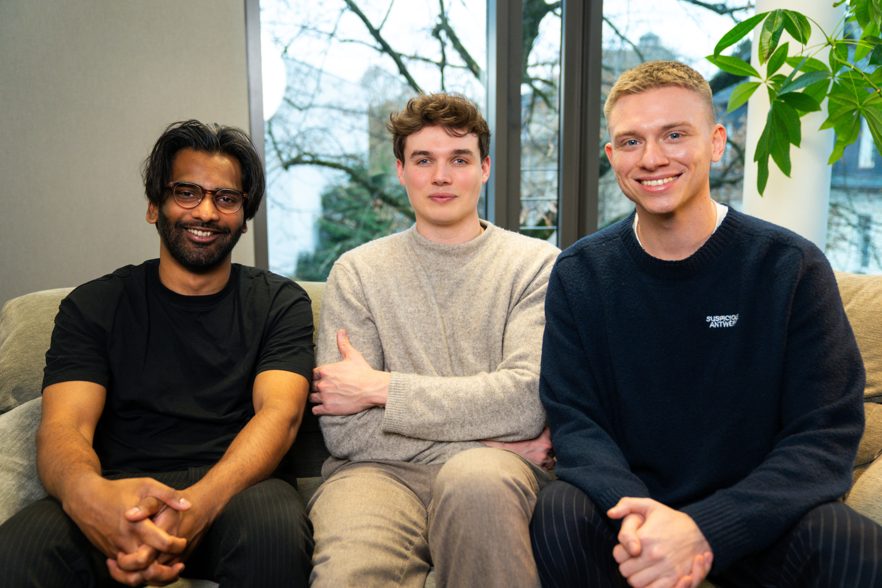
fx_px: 784
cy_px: 294
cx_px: 441
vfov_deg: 41.1
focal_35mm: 32
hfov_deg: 58.7
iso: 1600
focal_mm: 32
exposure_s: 1/250
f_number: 2.8
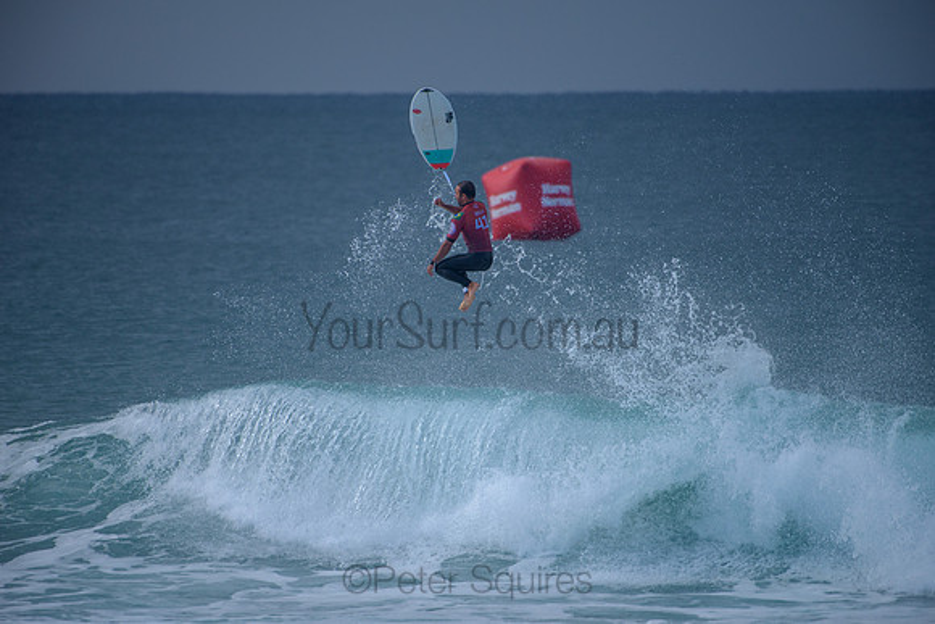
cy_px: 312
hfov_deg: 4.1
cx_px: 468
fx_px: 13215
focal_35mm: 509
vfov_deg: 2.7
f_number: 5.6
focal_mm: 500
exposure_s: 1/2000
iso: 280
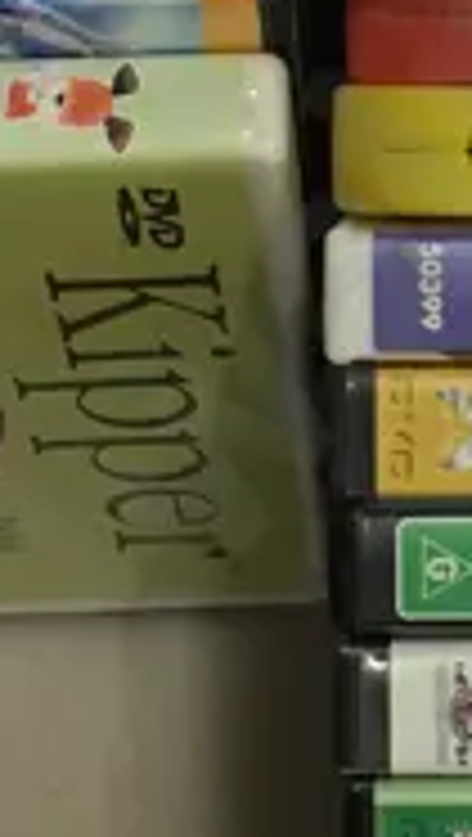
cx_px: 580
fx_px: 3861
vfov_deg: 12.2
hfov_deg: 6.9
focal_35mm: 174
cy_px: -32
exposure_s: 1/33
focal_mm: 4.15
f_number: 2.2
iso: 40
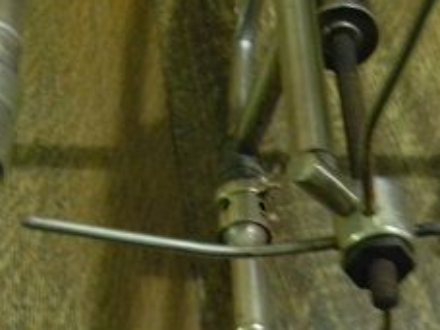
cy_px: 221
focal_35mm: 79
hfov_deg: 24.5
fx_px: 1004
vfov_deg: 18.6
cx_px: 315
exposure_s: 1/4.6
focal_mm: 6.4
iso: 400
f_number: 3.7
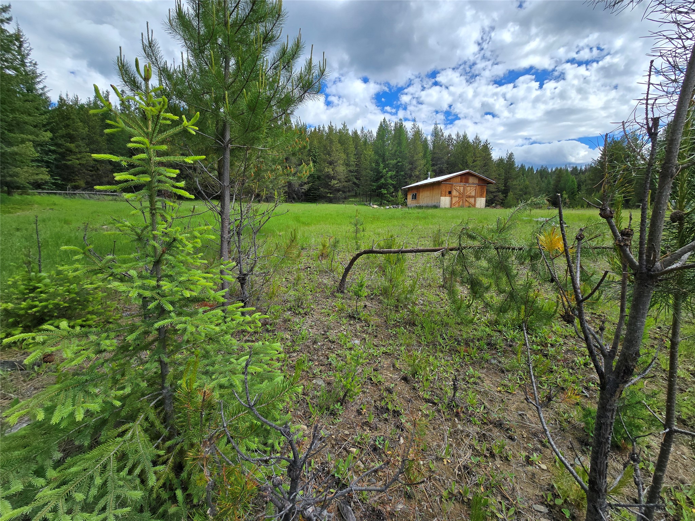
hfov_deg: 106.2
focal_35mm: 13
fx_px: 261
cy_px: 260
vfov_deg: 89.9
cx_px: 348
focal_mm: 2.2
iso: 50
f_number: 2.2
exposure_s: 1/1709
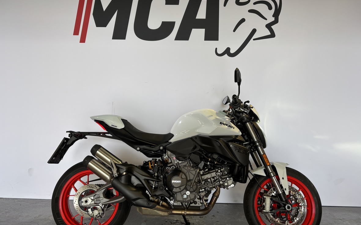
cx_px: 179
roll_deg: -0.8
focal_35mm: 28
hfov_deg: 66.5
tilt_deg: -2.2
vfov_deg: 44.5
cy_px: 109
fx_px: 275
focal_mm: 5.96
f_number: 1.6
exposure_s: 1/100
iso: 40
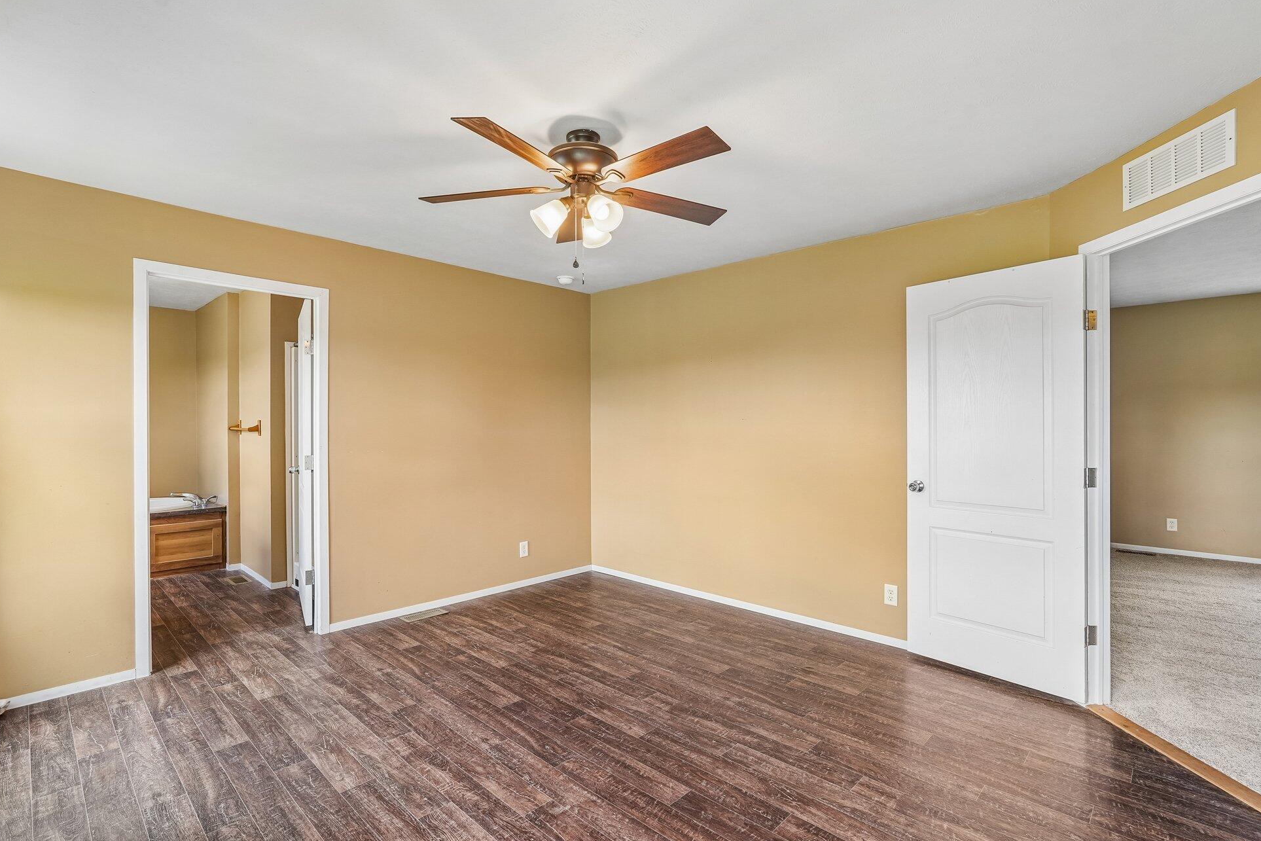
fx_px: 614
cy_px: 429
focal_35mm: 18
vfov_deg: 68.8
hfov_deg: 91.5
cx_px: 629
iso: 400
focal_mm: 16.5
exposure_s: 1/30
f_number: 8
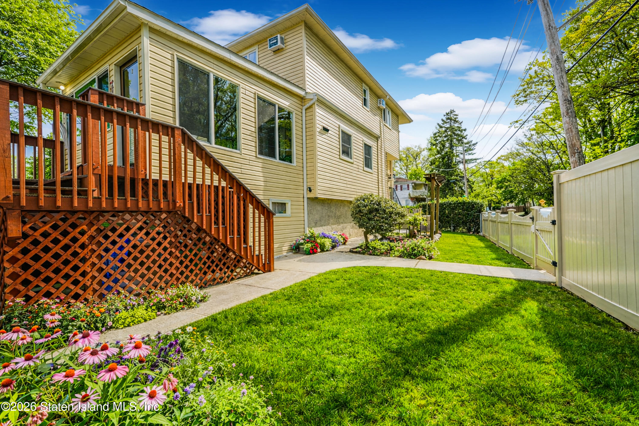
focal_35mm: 16
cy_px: 213
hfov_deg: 96.7
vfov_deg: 73.7
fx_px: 284
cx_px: 320
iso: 100
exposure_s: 1/125
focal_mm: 16
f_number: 8
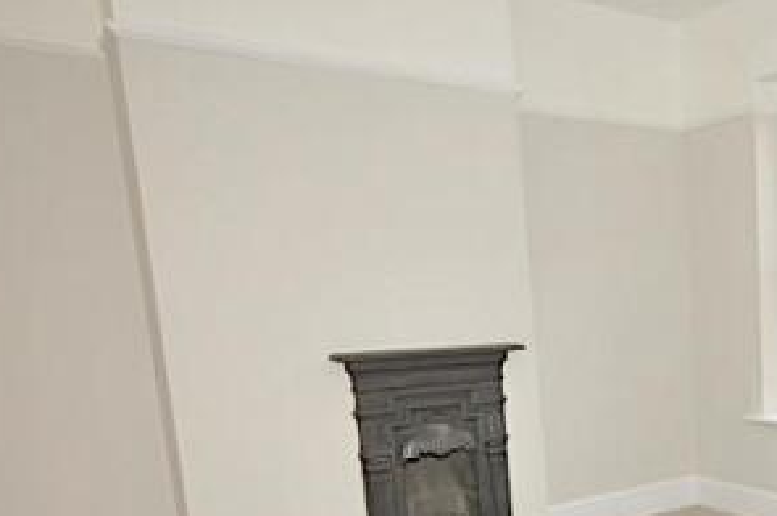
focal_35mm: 40
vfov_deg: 32.3
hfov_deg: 43.0
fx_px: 862
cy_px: 423
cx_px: 743
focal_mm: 12
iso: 800
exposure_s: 1/250
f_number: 5.6
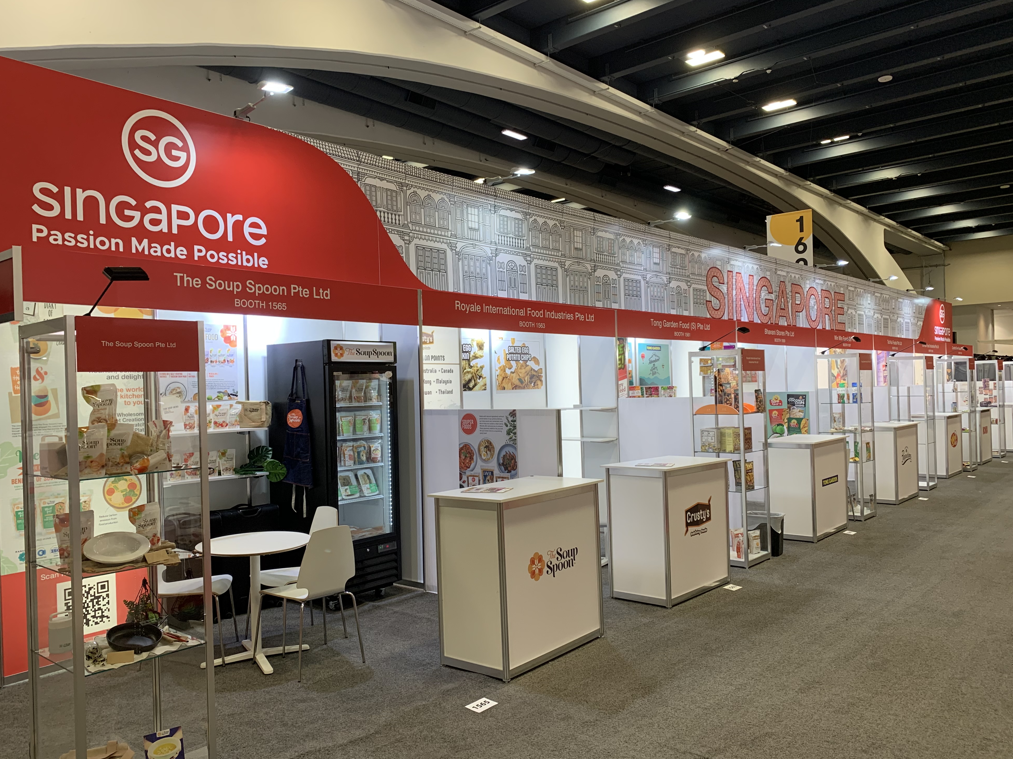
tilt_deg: +0.1
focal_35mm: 27
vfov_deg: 51.3
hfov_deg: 65.3
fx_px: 790
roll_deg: +0.9
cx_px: 499
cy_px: 388
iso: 80
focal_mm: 4.25
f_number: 1.8
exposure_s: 1/120
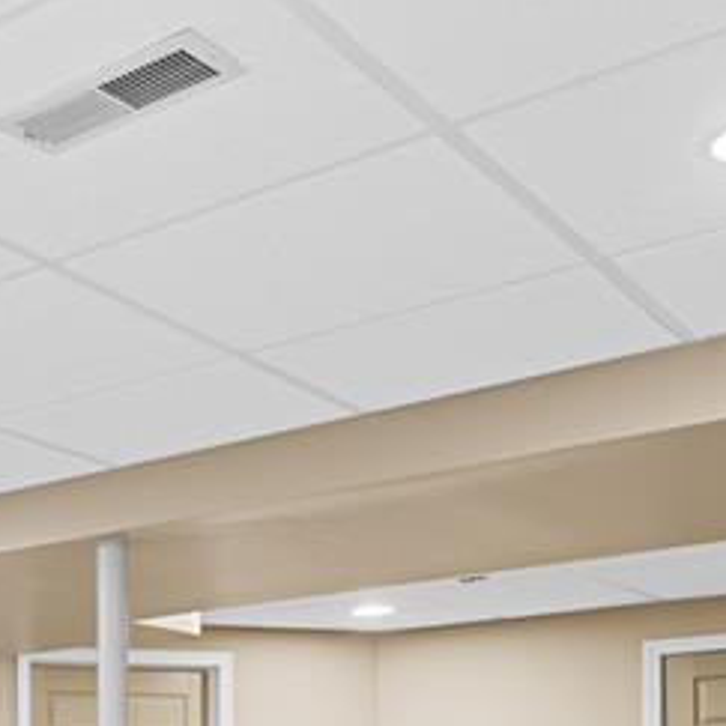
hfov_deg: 24.6
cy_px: 871
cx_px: -215
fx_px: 1447
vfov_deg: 25.3
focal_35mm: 61
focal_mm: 17
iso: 400
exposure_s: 2
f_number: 8
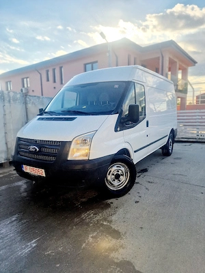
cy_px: 136
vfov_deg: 73.9
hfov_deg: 58.9
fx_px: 182
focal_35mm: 23
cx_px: 102
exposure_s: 1/769
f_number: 1.8
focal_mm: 6.4
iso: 50
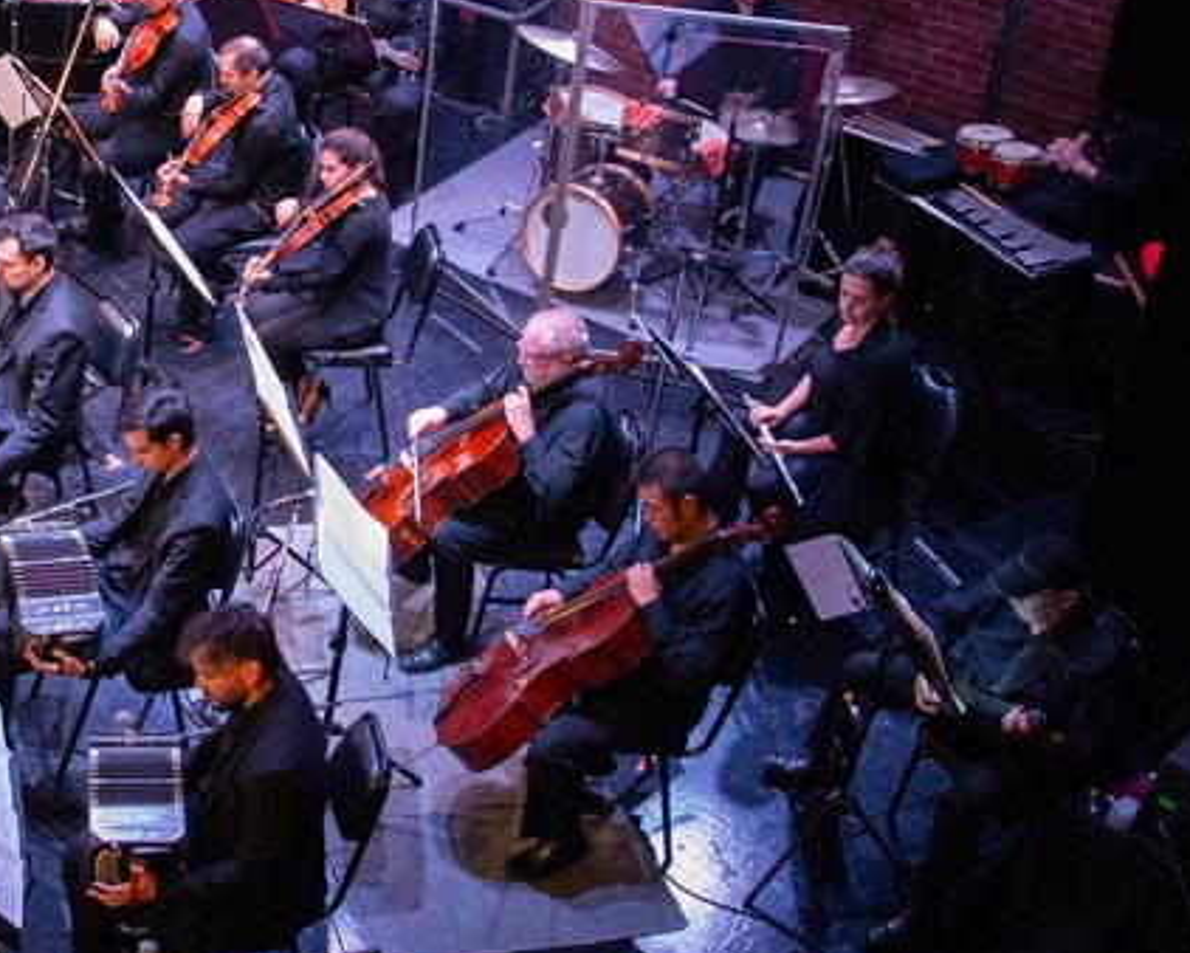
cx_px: 104
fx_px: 2220
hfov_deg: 28.8
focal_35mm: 63
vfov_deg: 24.1
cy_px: 307
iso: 3200
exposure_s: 1/100
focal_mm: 21
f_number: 3.8
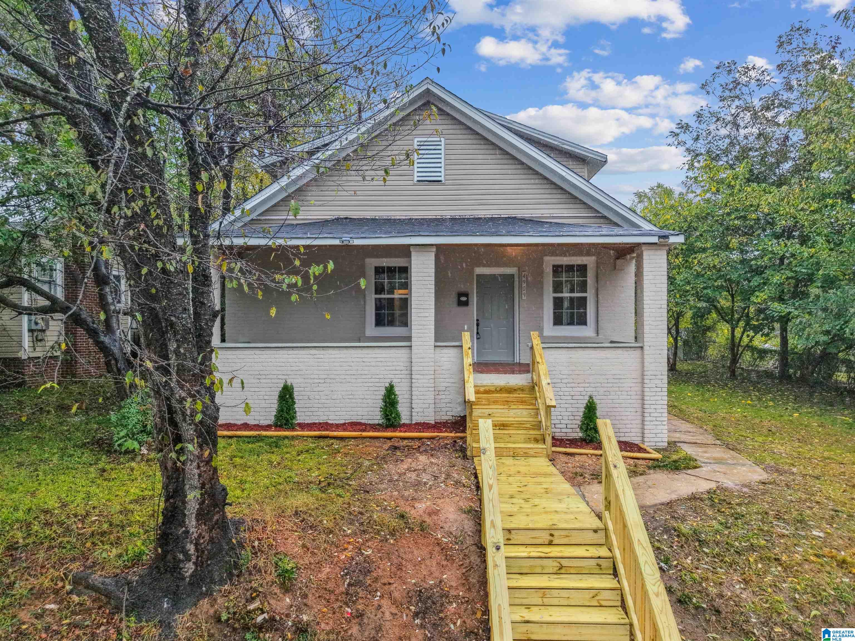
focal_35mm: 24
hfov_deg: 71.6
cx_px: 428
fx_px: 593
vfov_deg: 56.8
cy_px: 320
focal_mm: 8.7
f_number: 1.8
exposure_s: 1/500
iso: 400
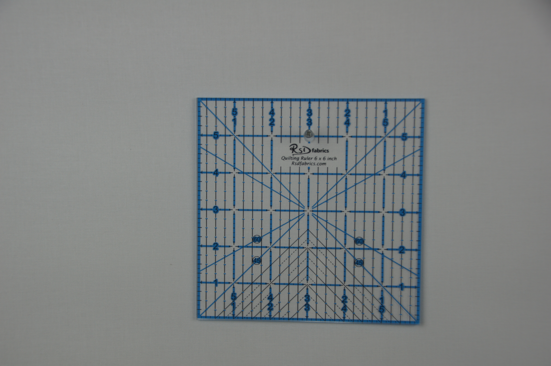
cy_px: 183
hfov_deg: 33.4
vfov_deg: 22.6
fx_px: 917
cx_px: 276
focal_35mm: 60
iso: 100
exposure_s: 1/80
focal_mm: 40
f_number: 5.6
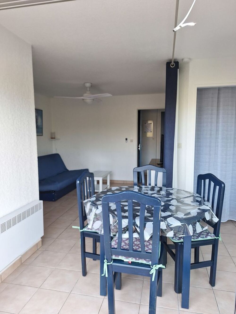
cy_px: 157
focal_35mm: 23
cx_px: 118
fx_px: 209
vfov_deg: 73.9
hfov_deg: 58.9
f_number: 1.8
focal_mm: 5.54
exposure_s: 1/100
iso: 40
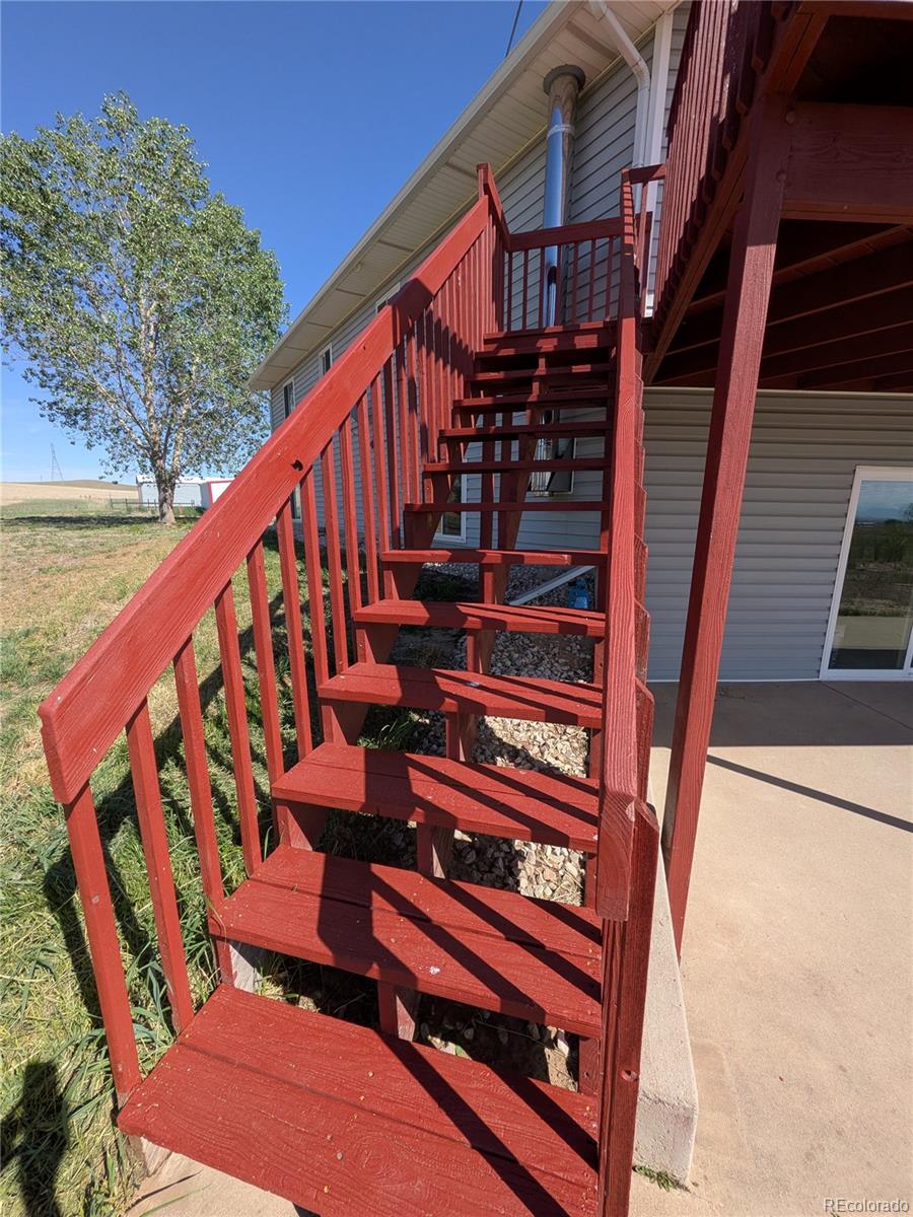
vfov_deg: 102.1
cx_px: 456
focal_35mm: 14
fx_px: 492
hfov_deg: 85.7
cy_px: 608
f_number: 2.2
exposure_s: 1/1437
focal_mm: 1.83
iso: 46
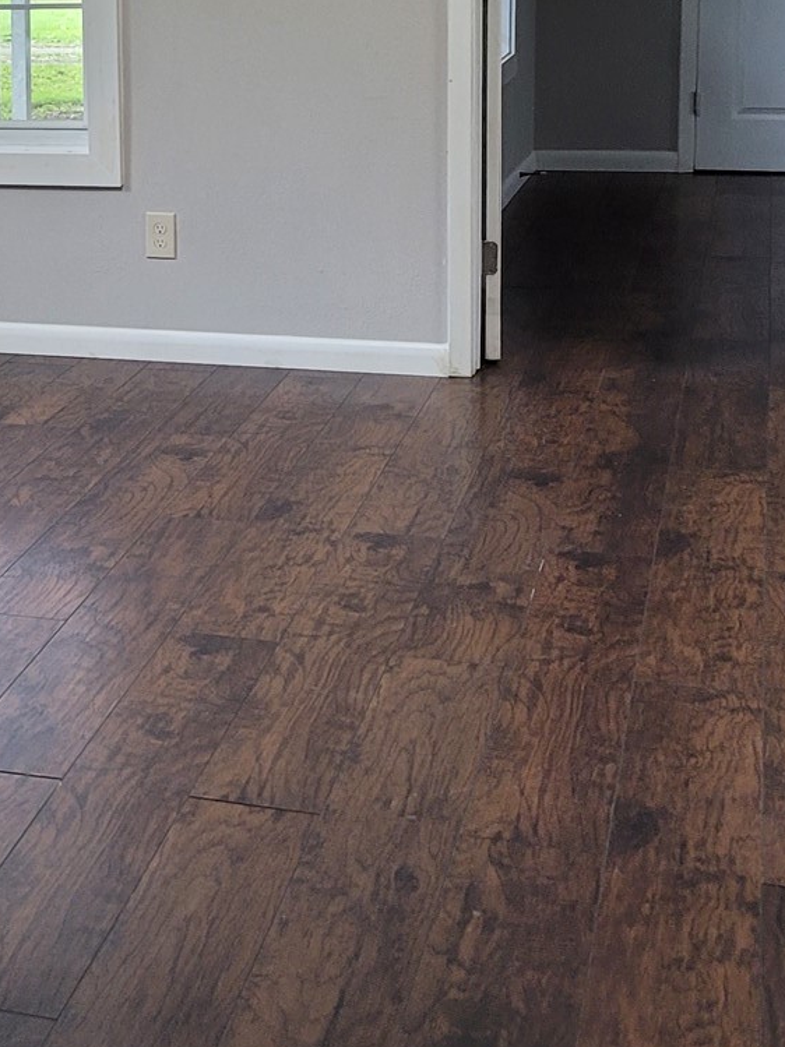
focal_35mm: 71
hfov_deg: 19.7
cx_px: -116
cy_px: 173
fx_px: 2148
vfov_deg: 26.8
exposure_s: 1/59
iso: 200
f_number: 1.8
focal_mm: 5.4
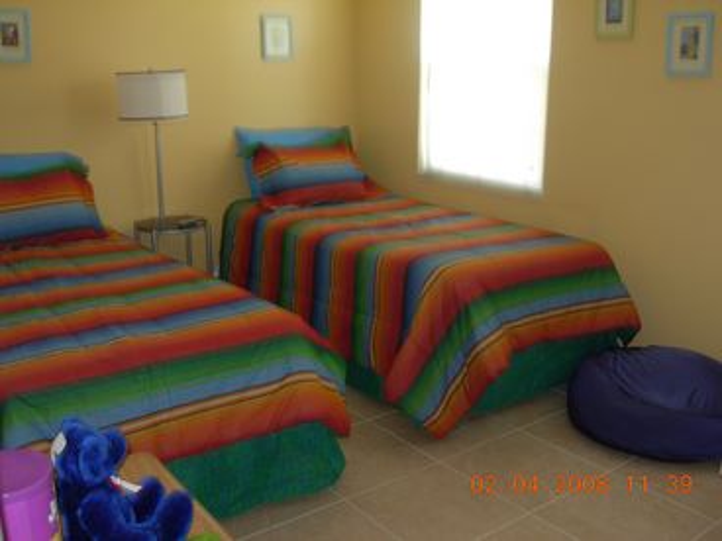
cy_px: 270
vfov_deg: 39.7
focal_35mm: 36
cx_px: 361
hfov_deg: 51.4
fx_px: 751
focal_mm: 7.5
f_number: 3.8
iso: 62
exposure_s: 1/5.6
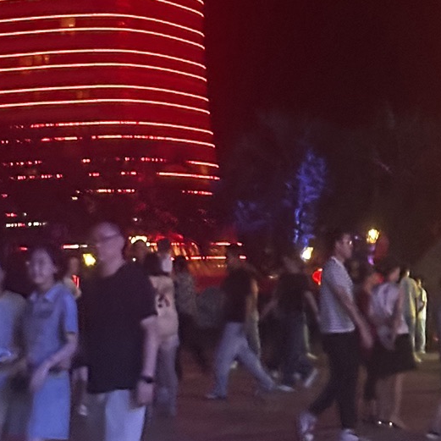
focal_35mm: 163
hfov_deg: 10.7
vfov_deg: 10.1
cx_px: 380
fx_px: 2349
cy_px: -345
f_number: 1.78
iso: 400
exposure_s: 1/25
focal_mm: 6.86
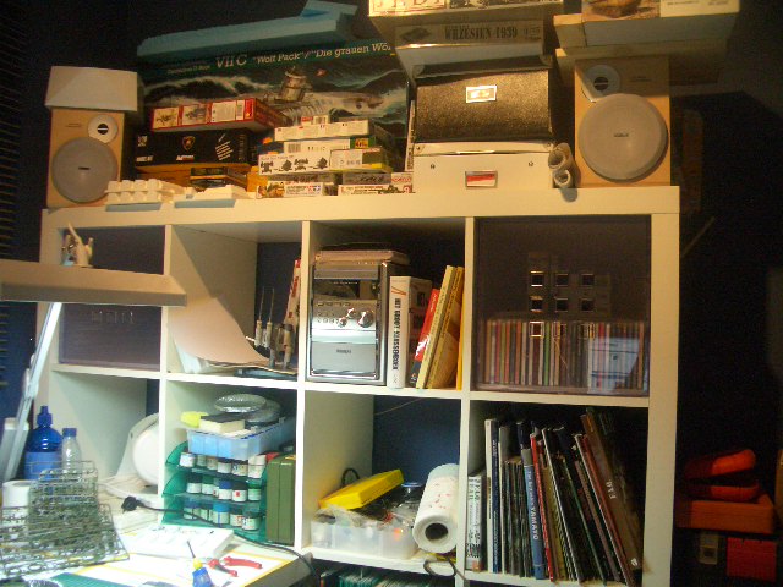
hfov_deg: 52.6
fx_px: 792
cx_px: 392
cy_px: 294
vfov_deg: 40.7
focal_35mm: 35
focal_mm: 5.8
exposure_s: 1/25
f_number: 2.6
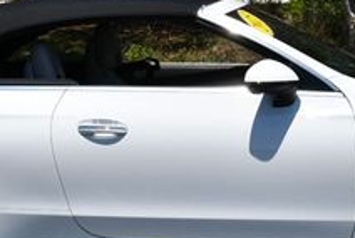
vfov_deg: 8.7
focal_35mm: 157
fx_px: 1550
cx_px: 199
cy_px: 27
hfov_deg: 13.1
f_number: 9
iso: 100
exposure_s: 1/320
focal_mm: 26
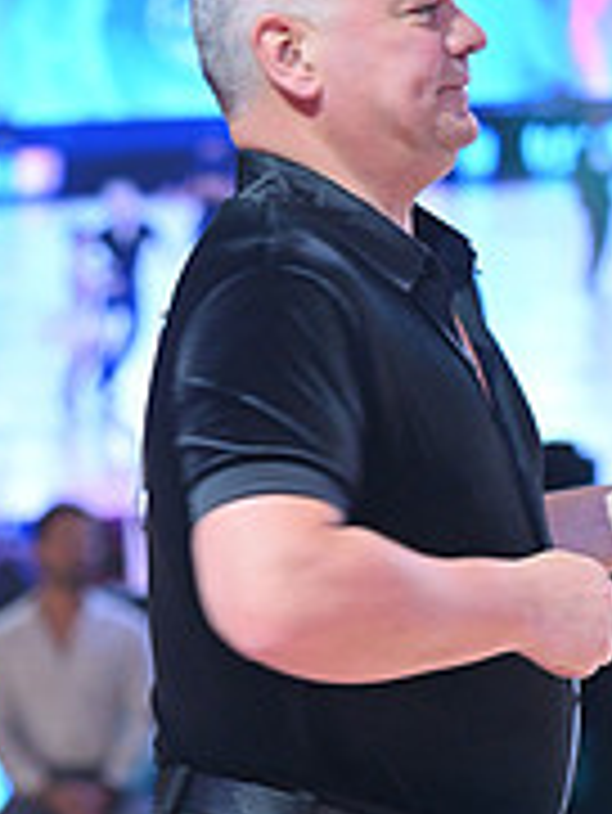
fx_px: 8688
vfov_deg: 5.3
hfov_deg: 4.0
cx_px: -133
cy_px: 1151
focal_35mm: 369
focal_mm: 120
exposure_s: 1/250
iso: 2000
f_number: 4
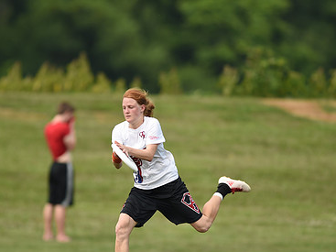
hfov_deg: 3.3
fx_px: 5890
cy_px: 154
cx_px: 155
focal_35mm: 607
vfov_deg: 2.4
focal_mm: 400
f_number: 2.8
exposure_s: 1/1000
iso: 100
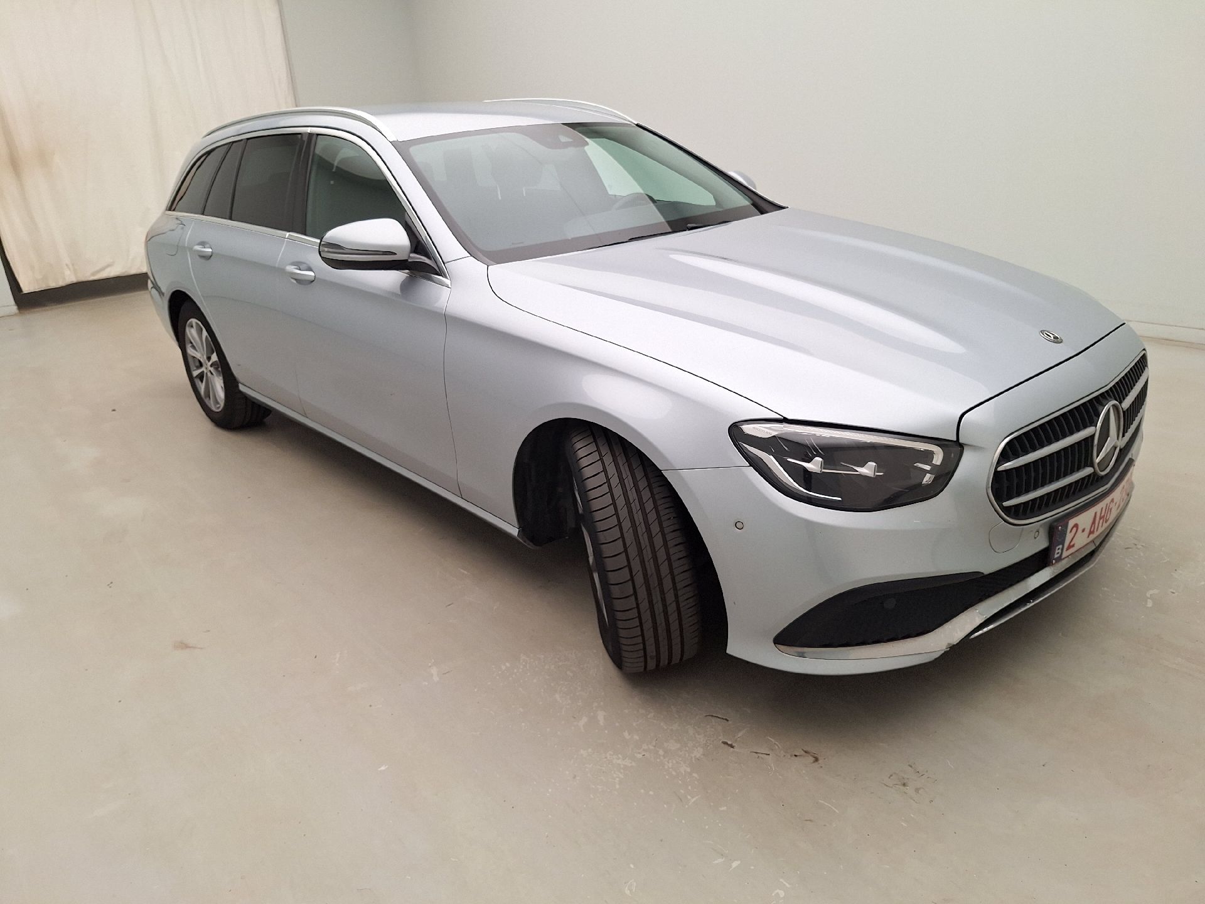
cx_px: 602
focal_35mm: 23
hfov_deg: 73.9
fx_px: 801
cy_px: 452
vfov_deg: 58.9
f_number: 1.8
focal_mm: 5.54
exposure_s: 1/111
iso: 40
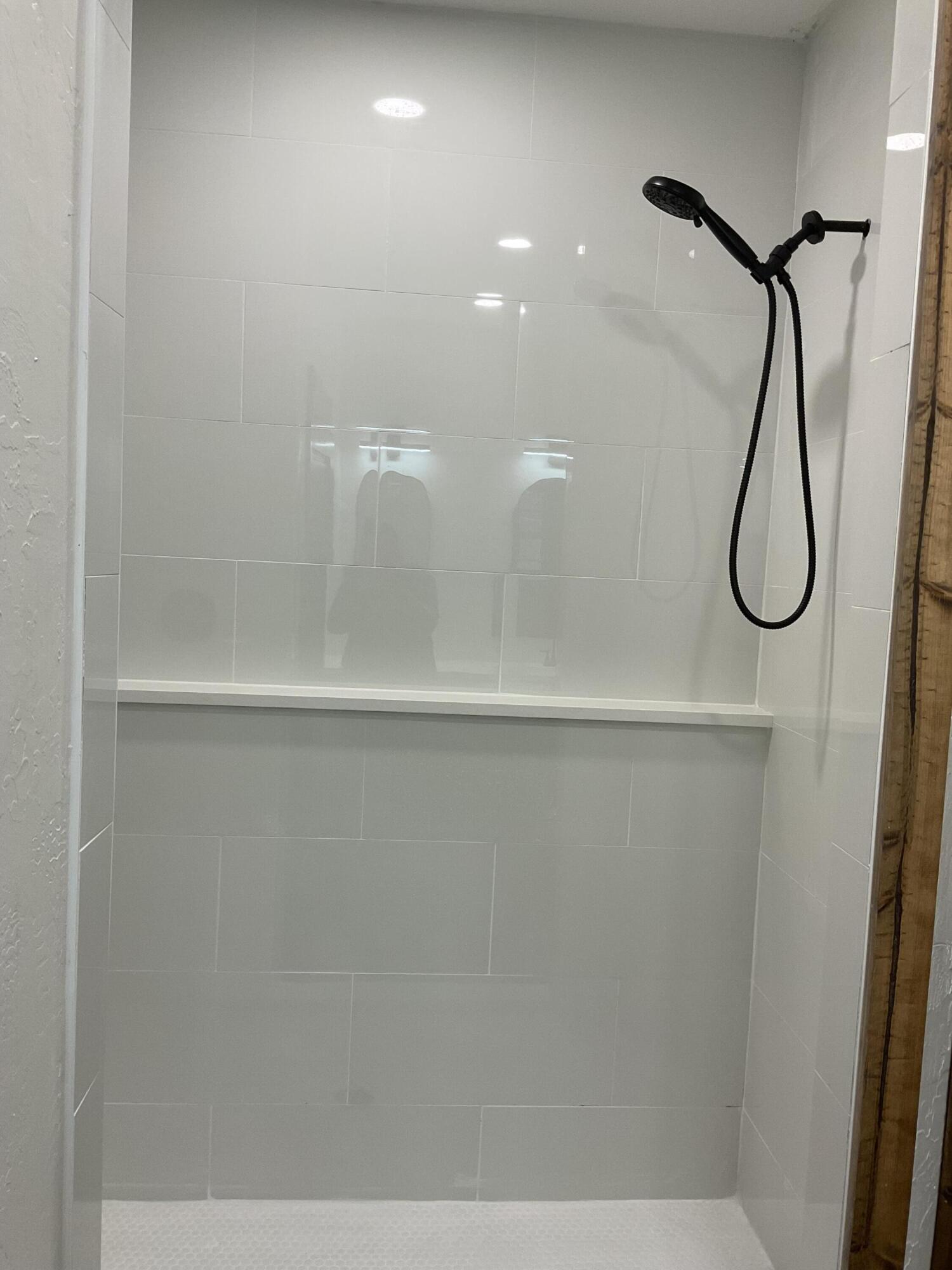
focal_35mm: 29
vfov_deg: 61.7
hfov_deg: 48.2
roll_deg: -3.1
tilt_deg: -4.4
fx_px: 1063
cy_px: 635
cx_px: 476
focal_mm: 3
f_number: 1.8
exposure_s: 1/60
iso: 40
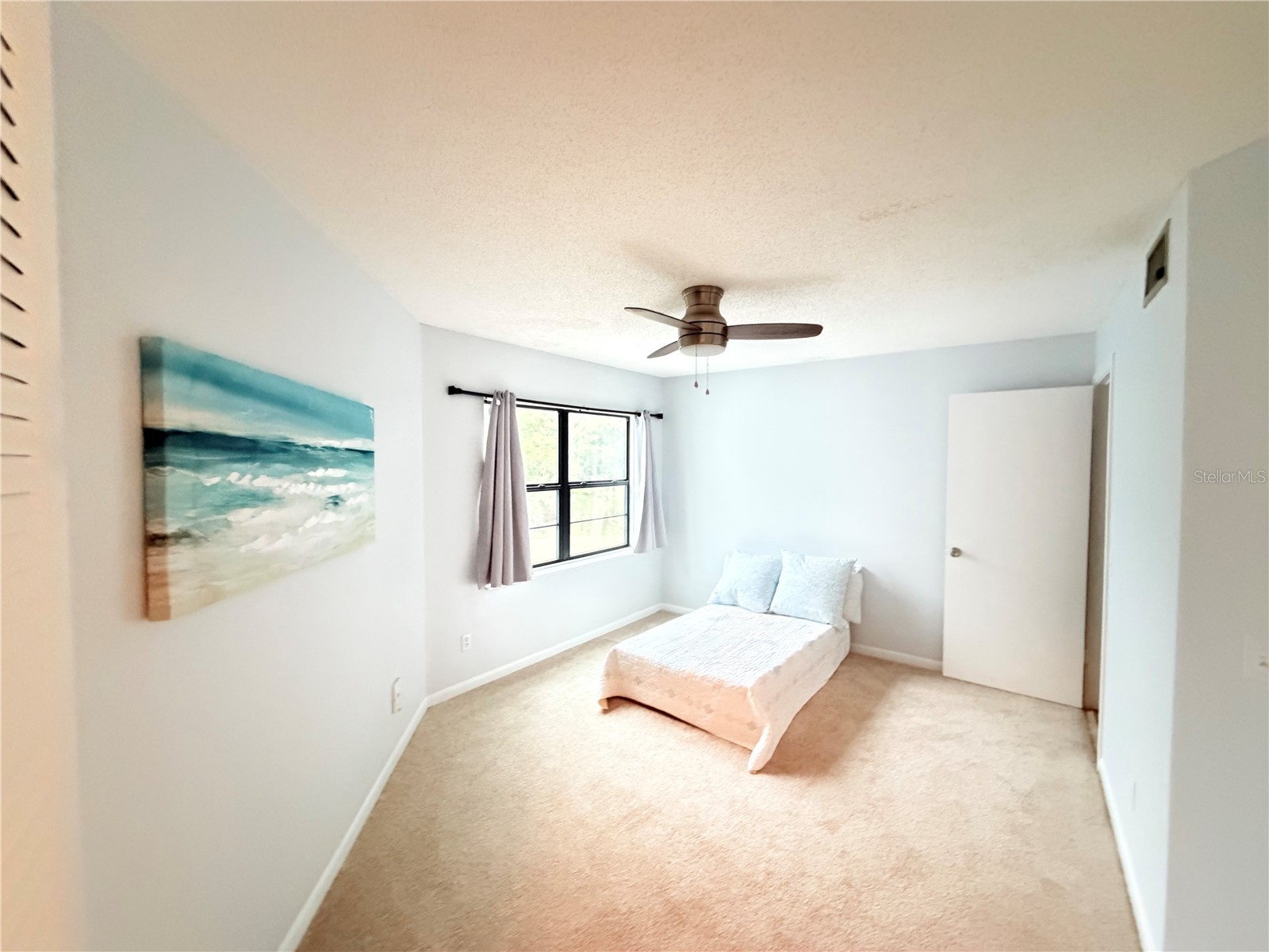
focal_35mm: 14
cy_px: 476
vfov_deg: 85.7
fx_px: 513
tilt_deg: -2.6
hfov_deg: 102.1
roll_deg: -0.6
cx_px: 634
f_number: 2.2
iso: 1600
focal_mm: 2.22
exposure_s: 1/30
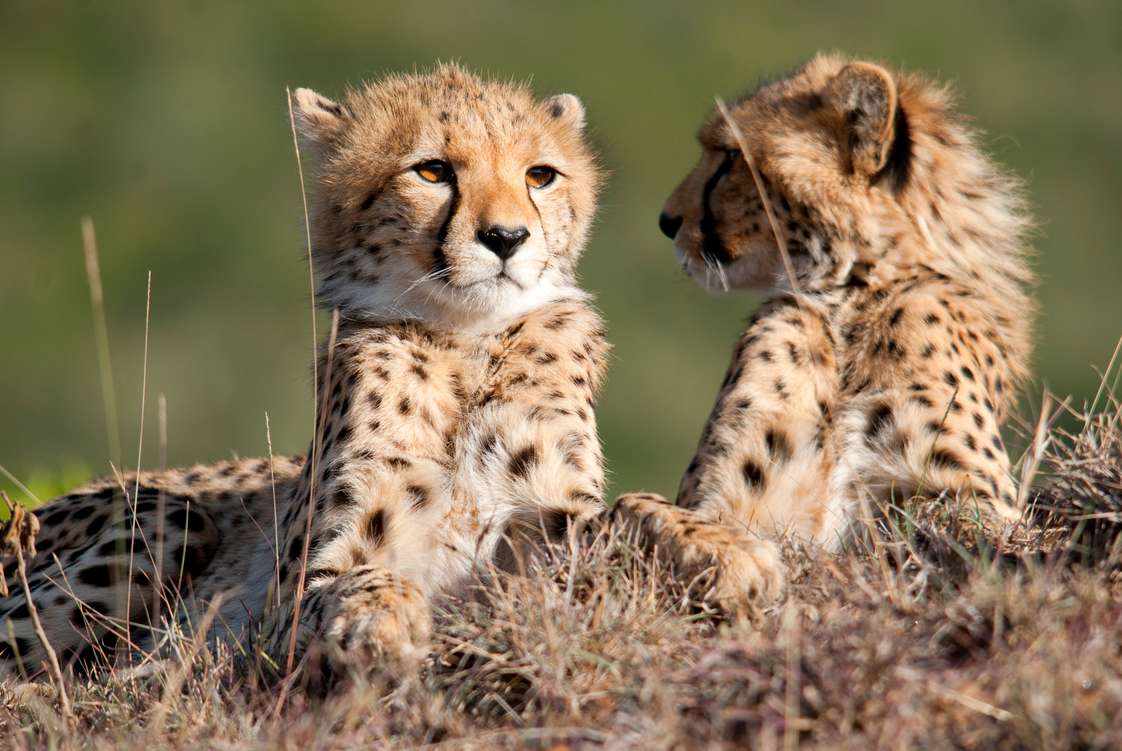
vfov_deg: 2.4
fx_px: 17786
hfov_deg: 3.6
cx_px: 561
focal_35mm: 570
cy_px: 376
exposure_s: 1/800
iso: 200
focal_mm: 380
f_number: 6.3
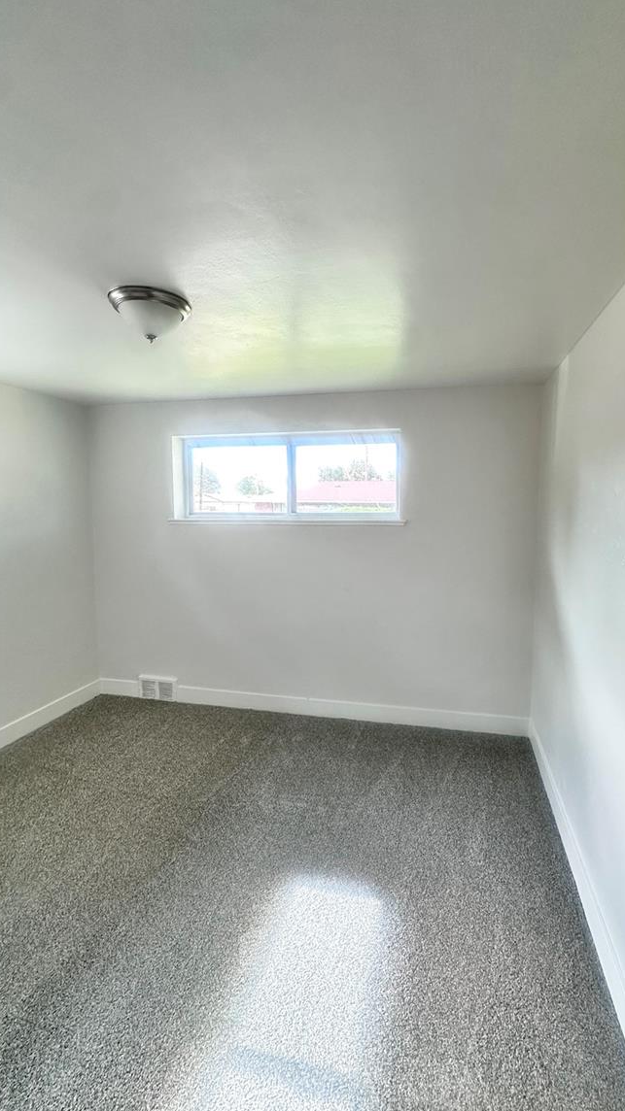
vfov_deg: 99.3
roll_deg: -1.3
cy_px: 535
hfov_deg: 66.8
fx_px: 472
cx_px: 351
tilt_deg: -2.7
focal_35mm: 16
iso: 200
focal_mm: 2.22
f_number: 2.2
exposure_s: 1/99
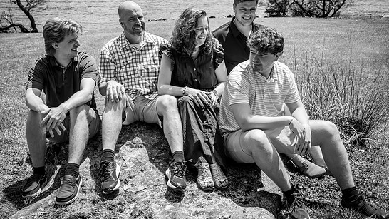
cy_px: 112
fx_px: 464
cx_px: 181
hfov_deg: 45.4
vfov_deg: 26.5
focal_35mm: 45
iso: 50
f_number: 5
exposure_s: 1/250
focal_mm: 37
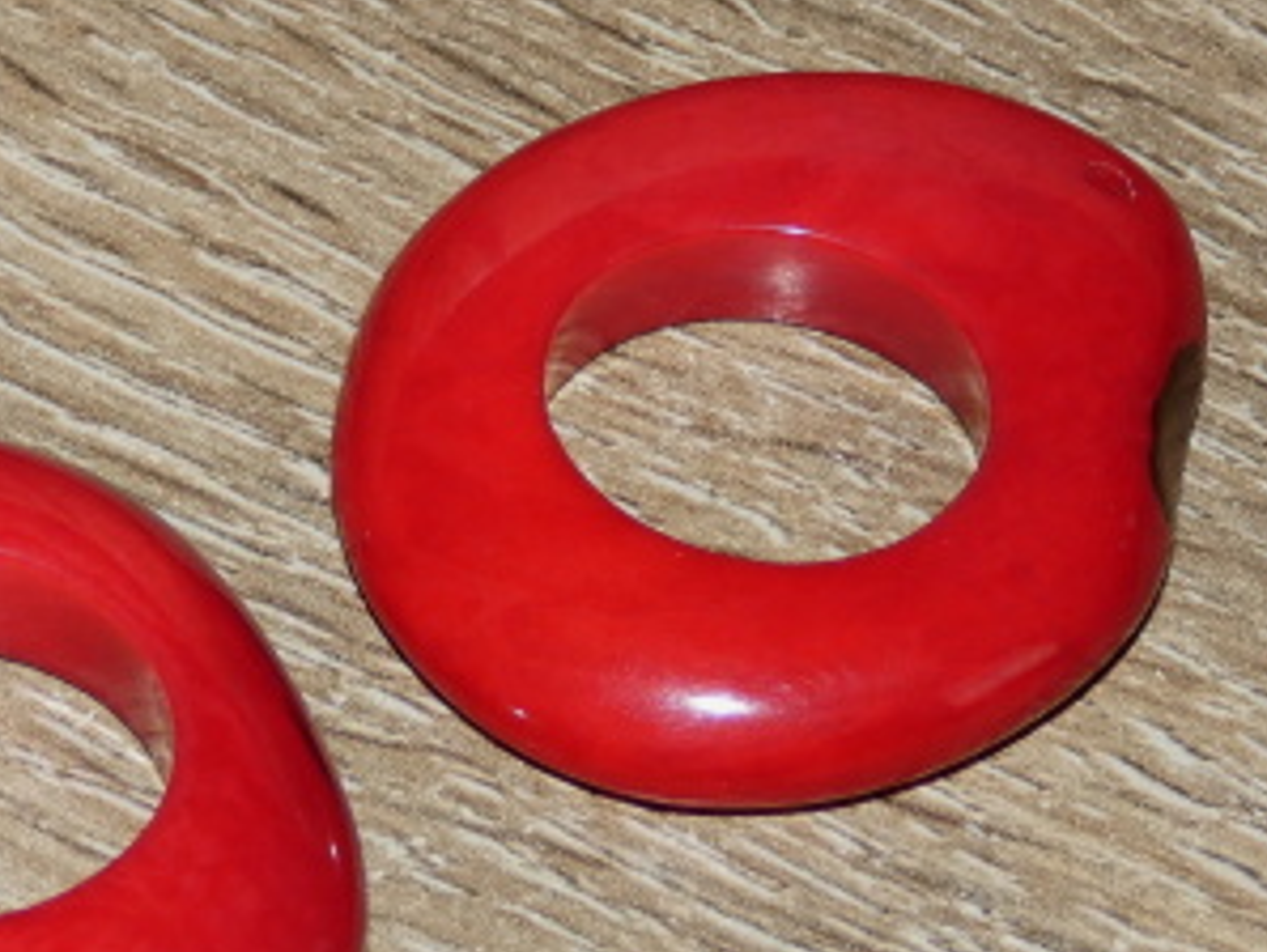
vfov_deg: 8.4
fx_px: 6484
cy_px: 76
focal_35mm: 177
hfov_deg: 11.1
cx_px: 30
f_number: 4.2
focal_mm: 11.9
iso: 80
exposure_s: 1/60
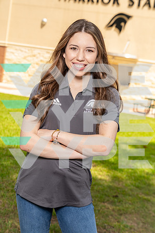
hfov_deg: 21.9
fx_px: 400
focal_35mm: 62
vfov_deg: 32.4
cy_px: 116
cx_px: 78
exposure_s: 1/250
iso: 200
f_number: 5.6
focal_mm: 62
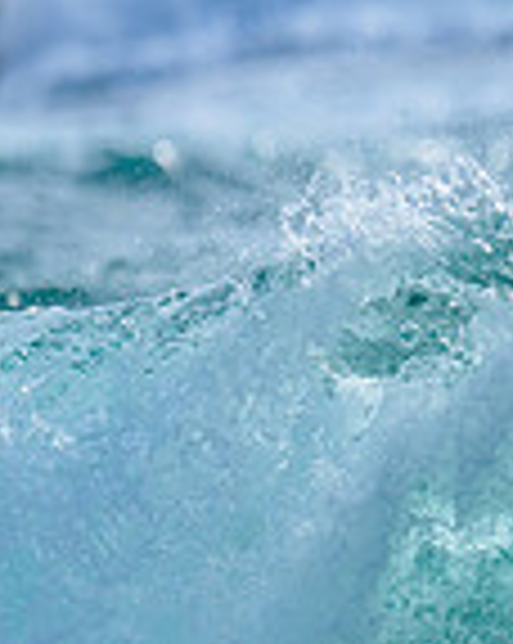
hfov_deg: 0.5
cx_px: 1128
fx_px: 60120
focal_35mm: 3161
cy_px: 398
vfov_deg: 0.6
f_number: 6.3
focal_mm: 800
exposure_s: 1/2000
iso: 220
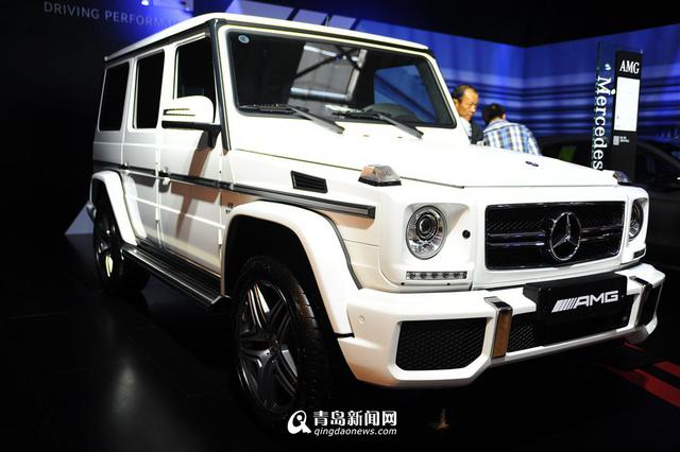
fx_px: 661
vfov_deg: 37.8
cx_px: 340
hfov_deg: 54.5
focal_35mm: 35
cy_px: 226
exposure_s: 1/320
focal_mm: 35
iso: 500
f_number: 2.8
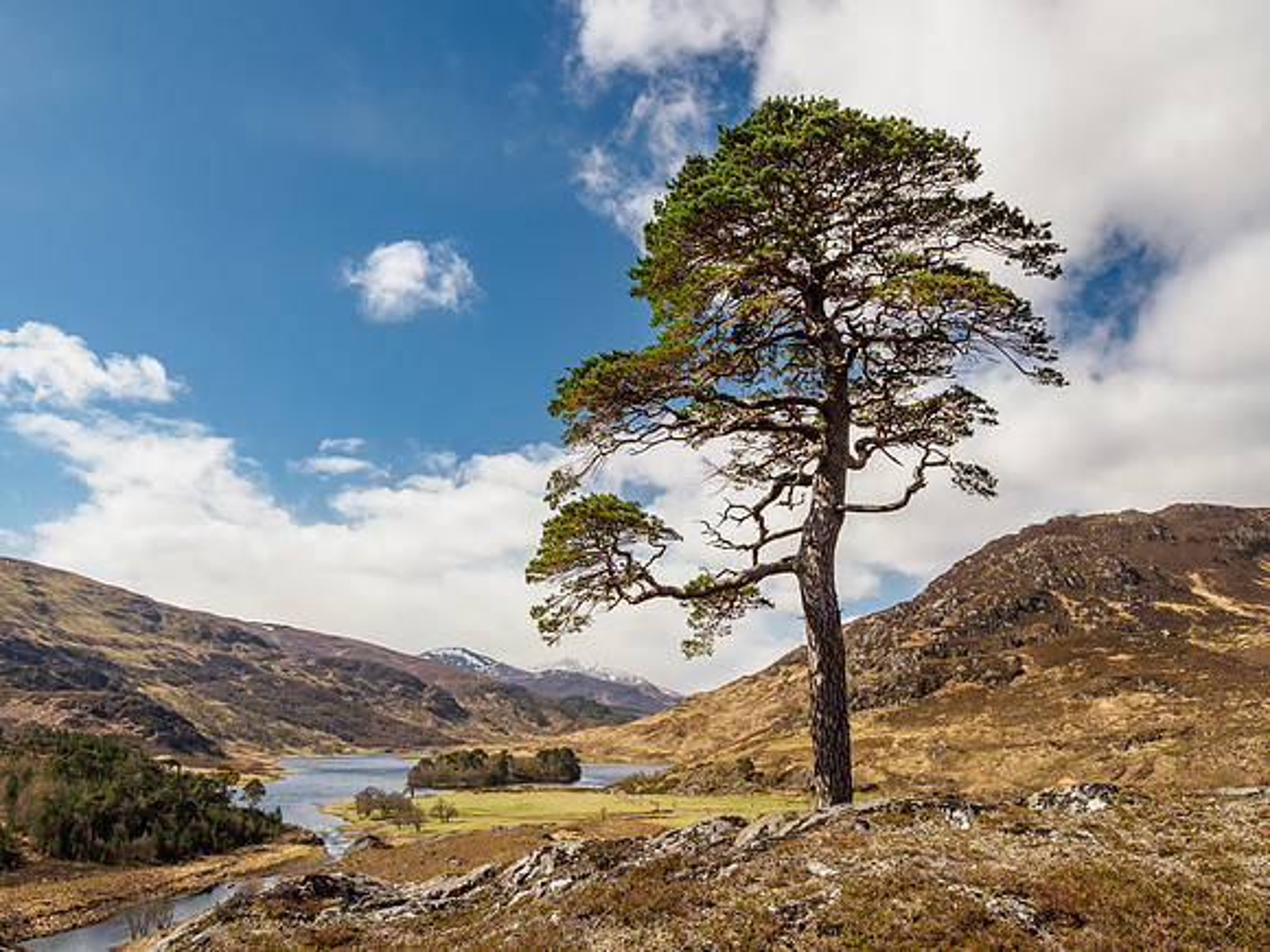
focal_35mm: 24
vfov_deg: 56.8
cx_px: 635
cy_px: 476
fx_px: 881
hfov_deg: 71.6
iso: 200
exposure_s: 1/250
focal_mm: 12
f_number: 7.1
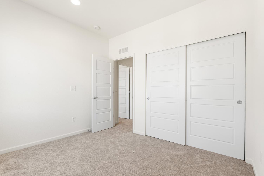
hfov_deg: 93.3
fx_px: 125
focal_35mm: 17
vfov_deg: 70.3
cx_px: 126
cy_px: 92
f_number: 8
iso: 160
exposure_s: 1/6
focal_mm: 16
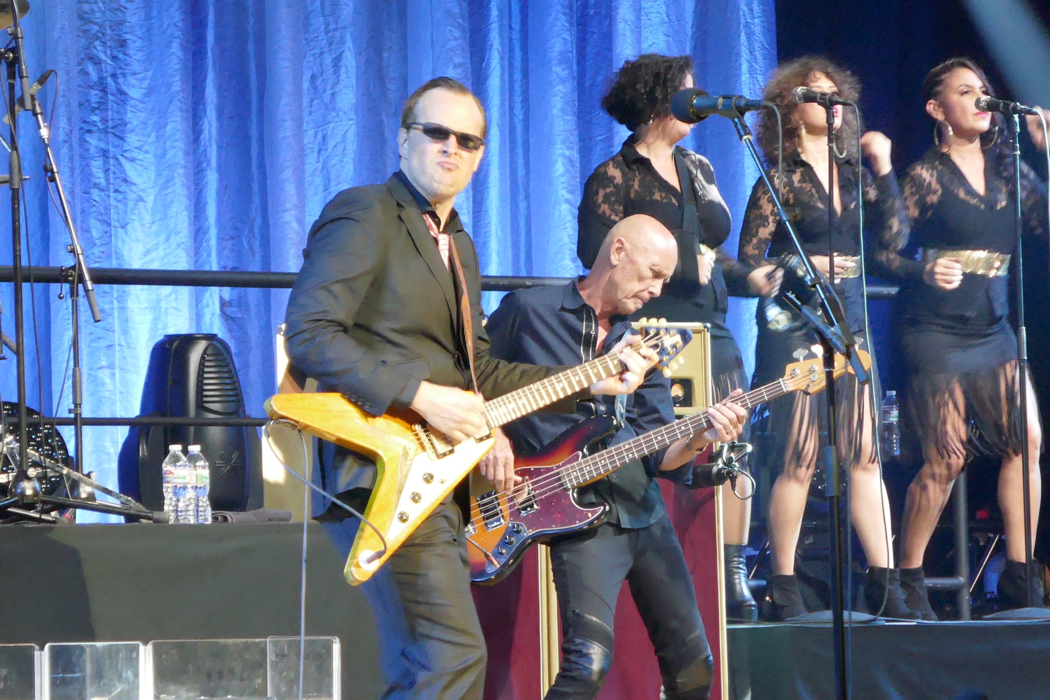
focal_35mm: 223
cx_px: 525
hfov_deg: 9.2
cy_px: 350
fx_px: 6503
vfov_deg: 6.2
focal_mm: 54.8
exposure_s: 1/50
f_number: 5.8
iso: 3200
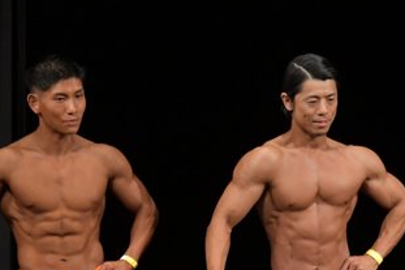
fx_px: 7140
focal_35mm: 635
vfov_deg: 2.2
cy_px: 323
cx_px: 100
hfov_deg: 3.2
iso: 3200
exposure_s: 1/400
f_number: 5.6
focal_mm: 170
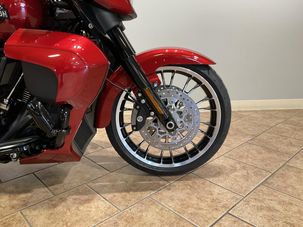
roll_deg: +0.8
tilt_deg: -16.0
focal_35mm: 29
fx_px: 254
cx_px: 152
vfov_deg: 48.2
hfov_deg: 61.7
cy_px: 114
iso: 160
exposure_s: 1/60
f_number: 1.8
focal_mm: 3
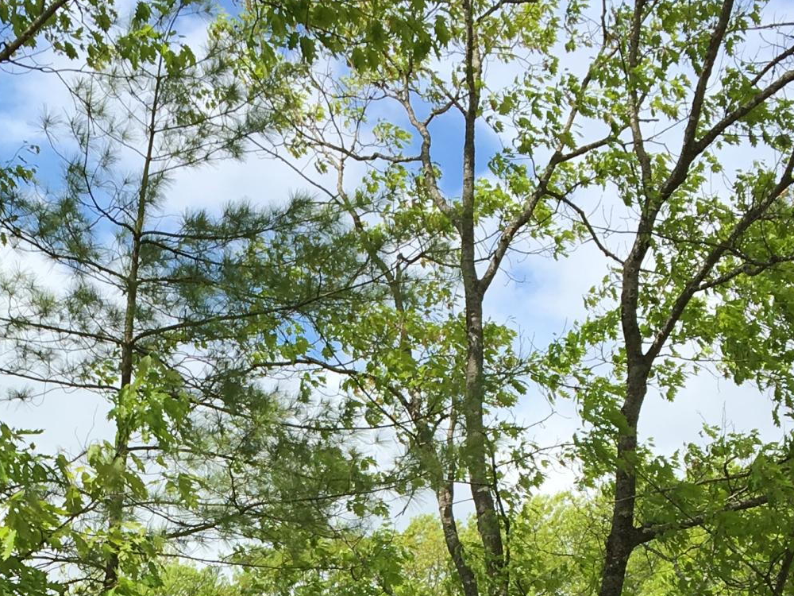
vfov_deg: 16.0
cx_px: 189
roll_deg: -1.5
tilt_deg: +4.1
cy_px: 800
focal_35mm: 87
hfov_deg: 22.3
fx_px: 1996
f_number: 2.2
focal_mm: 4.15
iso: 25
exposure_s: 1/1166
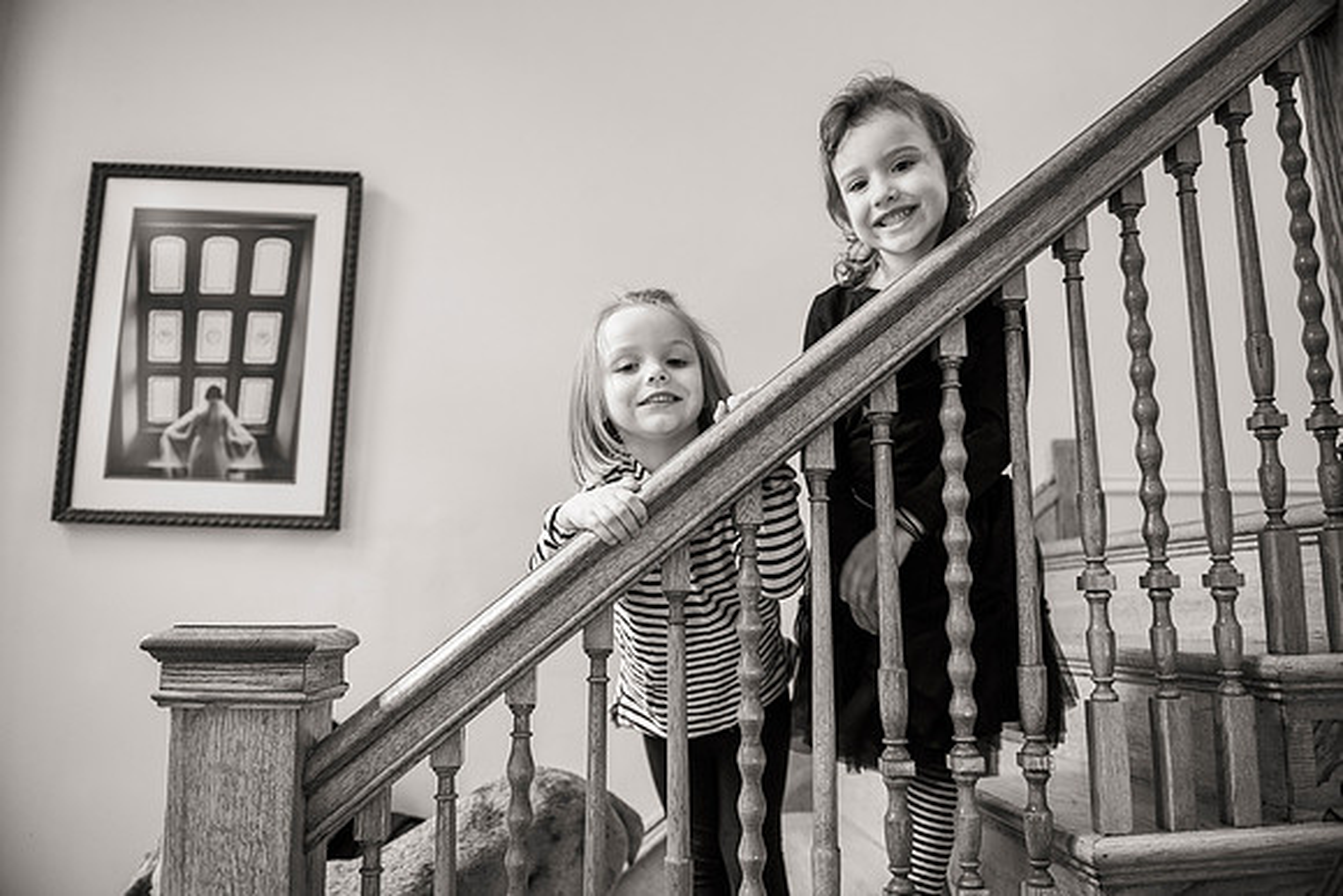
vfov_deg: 51.8
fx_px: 923
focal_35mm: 25
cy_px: 448
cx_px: 661
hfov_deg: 72.1
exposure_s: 1/80
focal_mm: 24
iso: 1000
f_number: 2.8
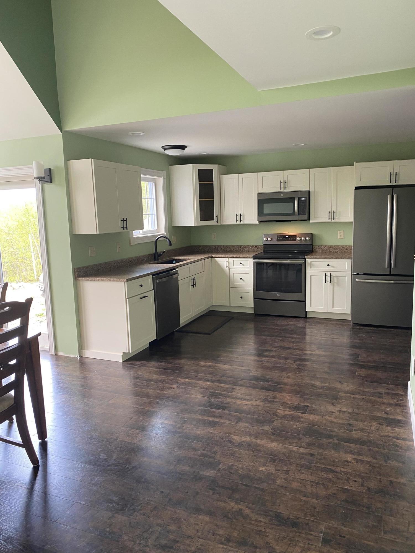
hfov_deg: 53.1
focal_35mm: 26
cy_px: 276
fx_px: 416
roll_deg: +1.0
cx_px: 208
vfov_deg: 67.3
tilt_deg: -7.7
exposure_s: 1/64
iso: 125
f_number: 1.8
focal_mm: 4.25
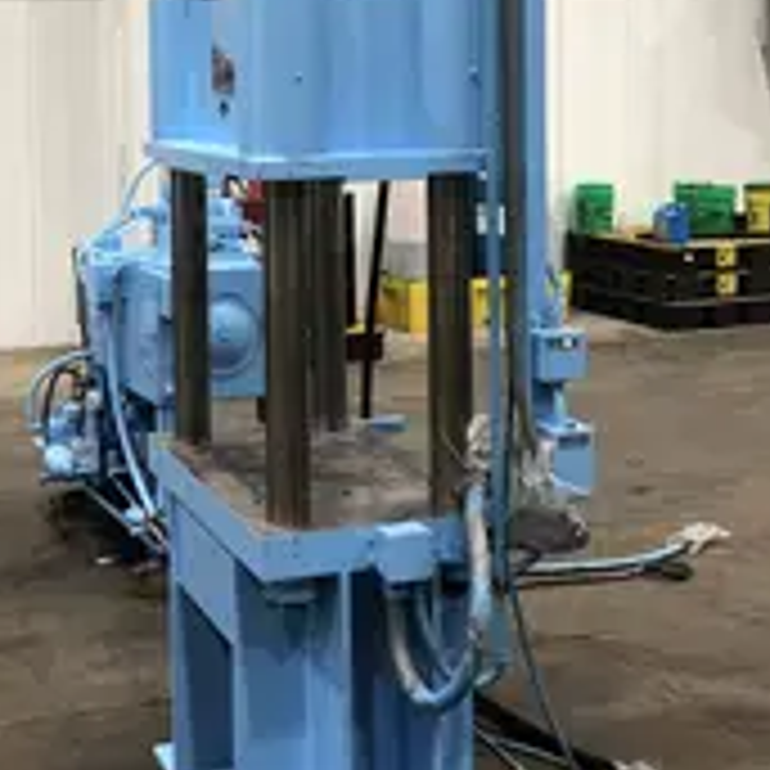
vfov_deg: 28.9
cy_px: 162
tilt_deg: -1.1
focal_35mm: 58
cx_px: 221
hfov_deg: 29.2
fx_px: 1460
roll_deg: -0.1
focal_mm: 4
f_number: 1.8
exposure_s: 1/30
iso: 32
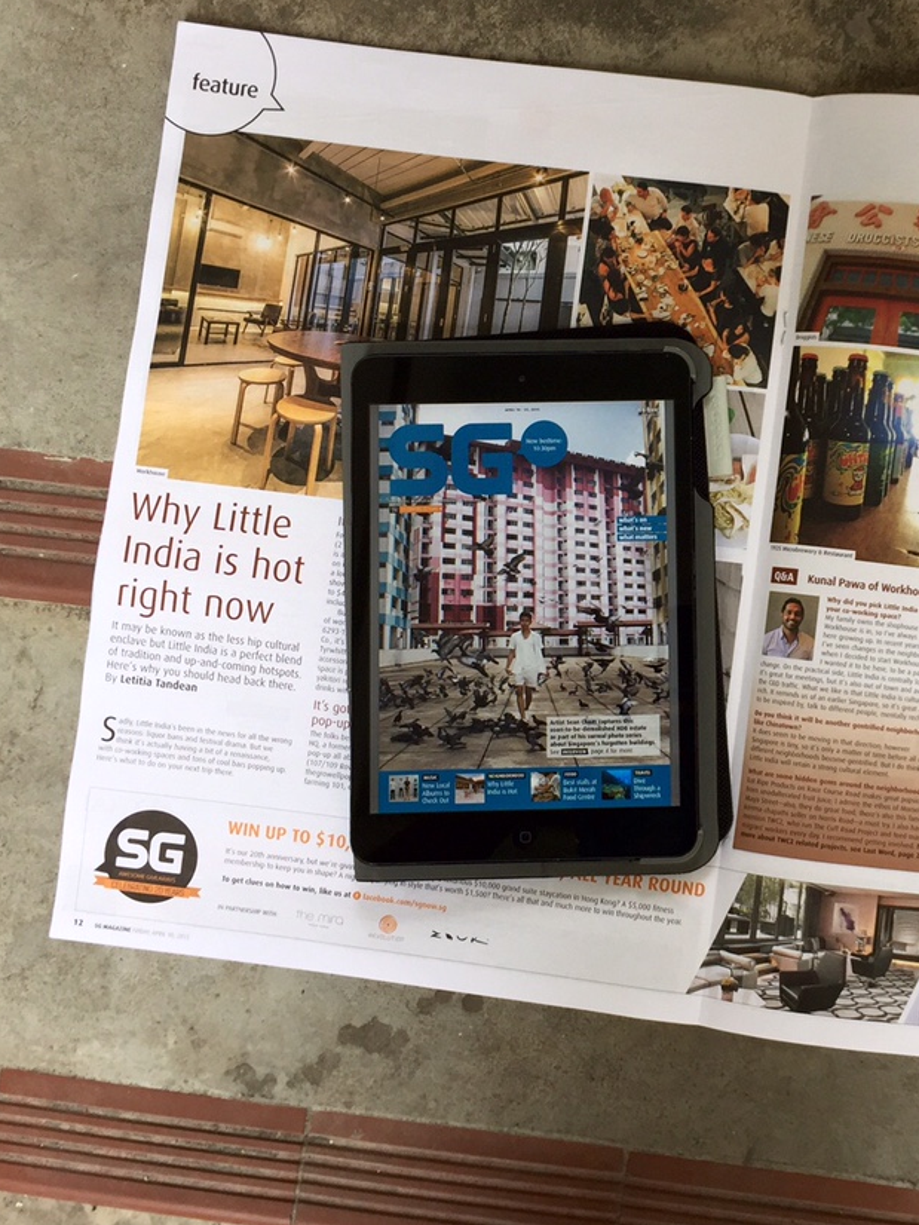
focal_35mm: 45
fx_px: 1592
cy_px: 529
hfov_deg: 31.1
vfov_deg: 42.0
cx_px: 779
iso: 32
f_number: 2.2
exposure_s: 1/100
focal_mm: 4.15
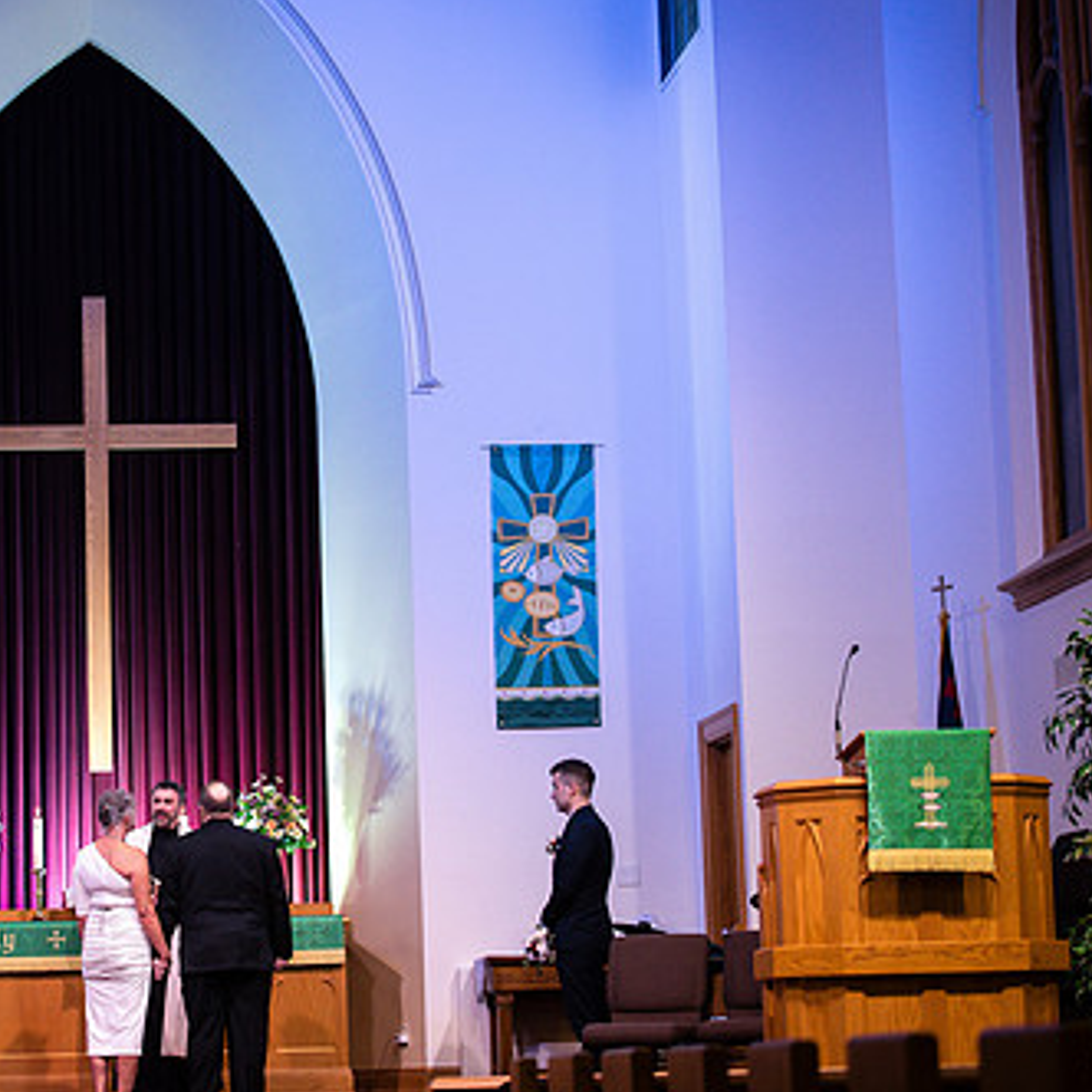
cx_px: 237
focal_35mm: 105
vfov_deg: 16.6
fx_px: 3747
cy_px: 495
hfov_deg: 16.5
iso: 800
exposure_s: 1/200
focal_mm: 70
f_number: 2.8
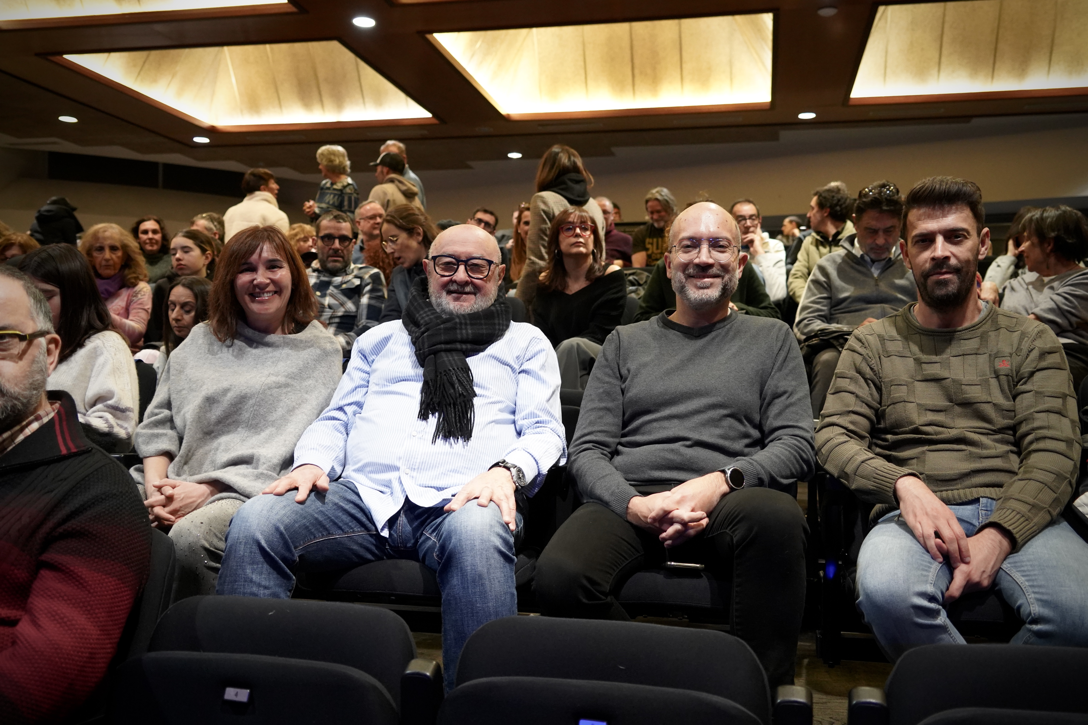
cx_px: 544
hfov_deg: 58.7
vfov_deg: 41.1
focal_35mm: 32
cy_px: 362
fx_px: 967
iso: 6400
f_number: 4
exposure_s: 1/160
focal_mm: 32
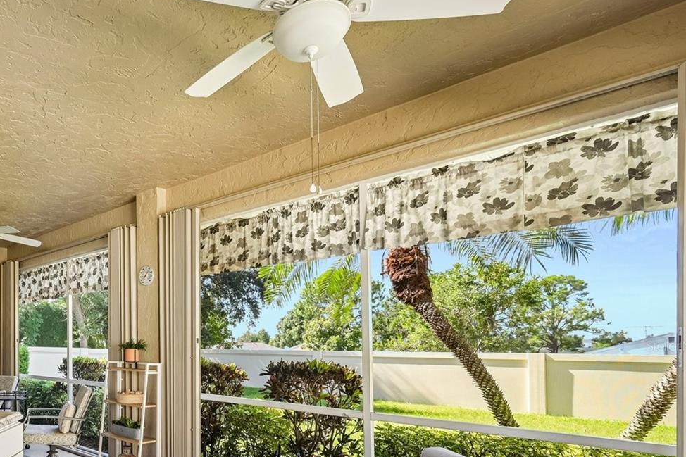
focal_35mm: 23
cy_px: 346
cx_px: 145
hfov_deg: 69.3
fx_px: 438
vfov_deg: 52.5
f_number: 8
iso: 400
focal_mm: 14
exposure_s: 1/125
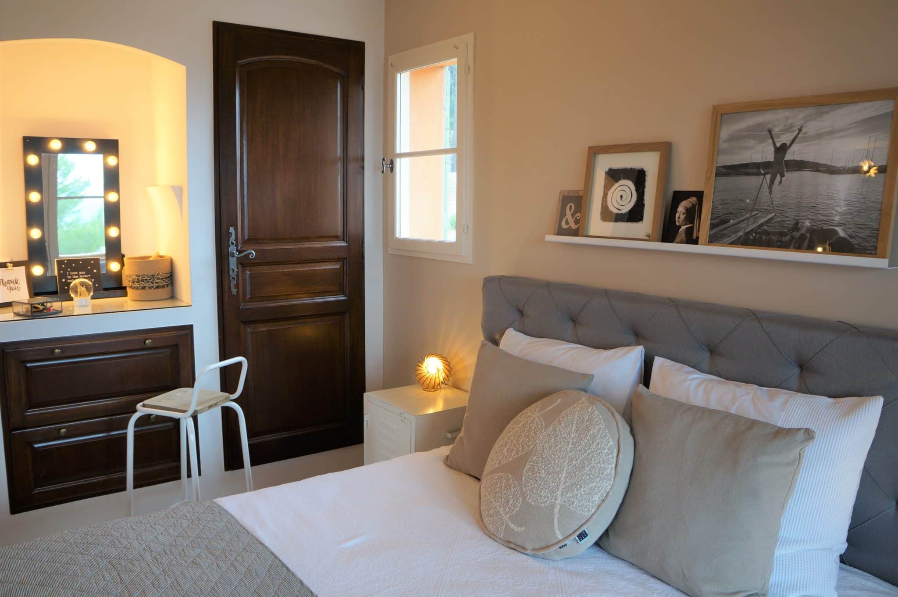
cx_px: 449
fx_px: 673
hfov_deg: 67.4
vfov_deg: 47.8
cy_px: 298
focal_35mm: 27
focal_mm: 18
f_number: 4
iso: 400
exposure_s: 1/60
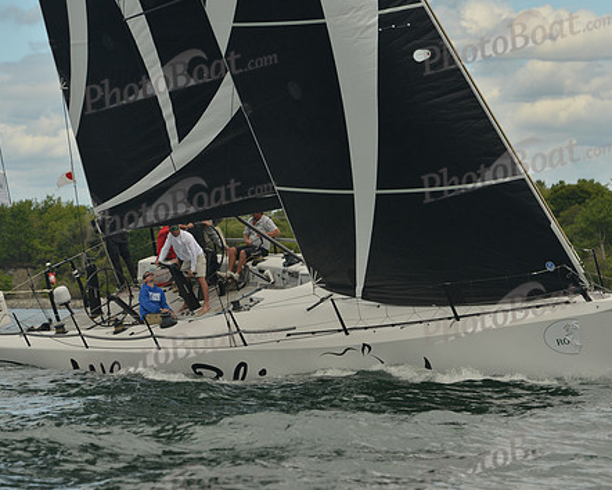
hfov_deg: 9.8
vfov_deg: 7.9
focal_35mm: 197
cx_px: 350
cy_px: 258
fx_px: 3570
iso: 400
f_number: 5.6
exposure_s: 1/1000
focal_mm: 160
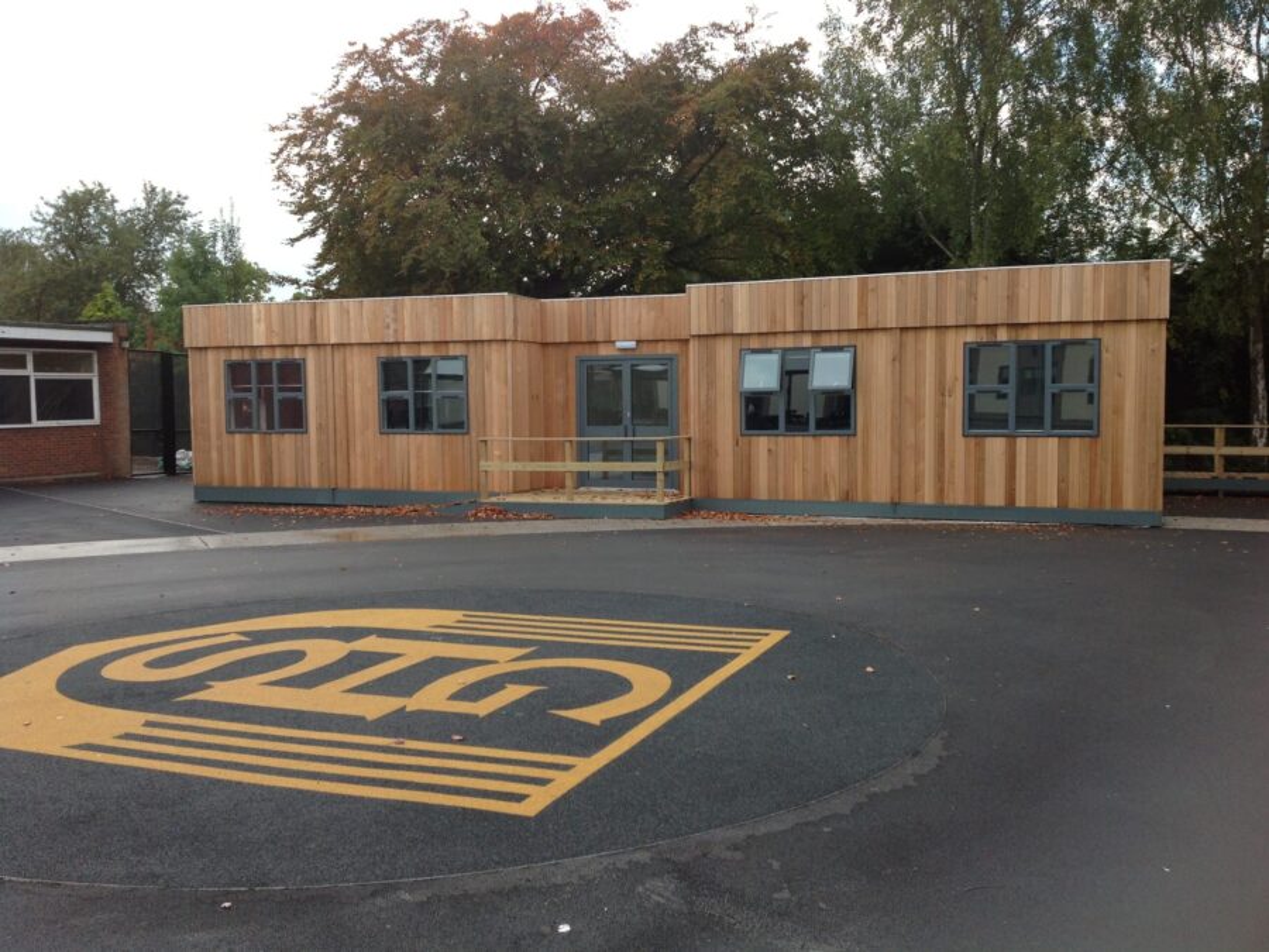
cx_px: 634
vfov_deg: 40.7
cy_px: 476
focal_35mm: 35
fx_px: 1283
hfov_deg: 52.6
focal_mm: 4.28
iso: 50
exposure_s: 1/312
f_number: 2.4
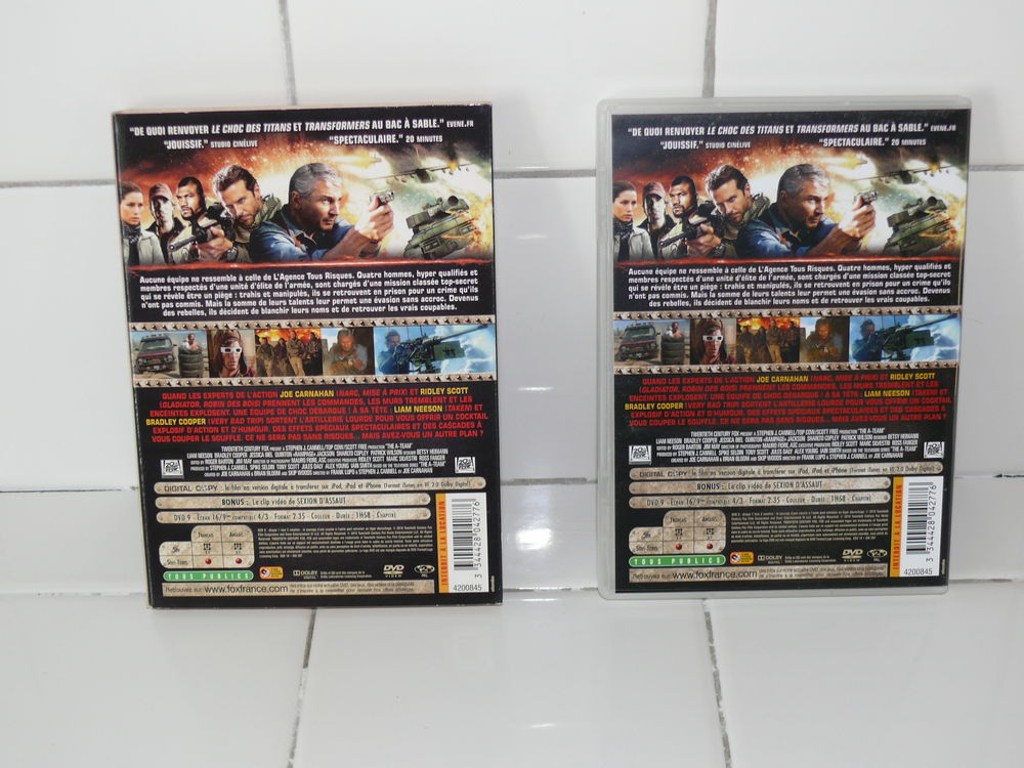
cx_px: 512
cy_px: 384
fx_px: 1568
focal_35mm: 53
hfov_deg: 36.2
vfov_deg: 27.5
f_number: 3.2
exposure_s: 1/30
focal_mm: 10
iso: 100
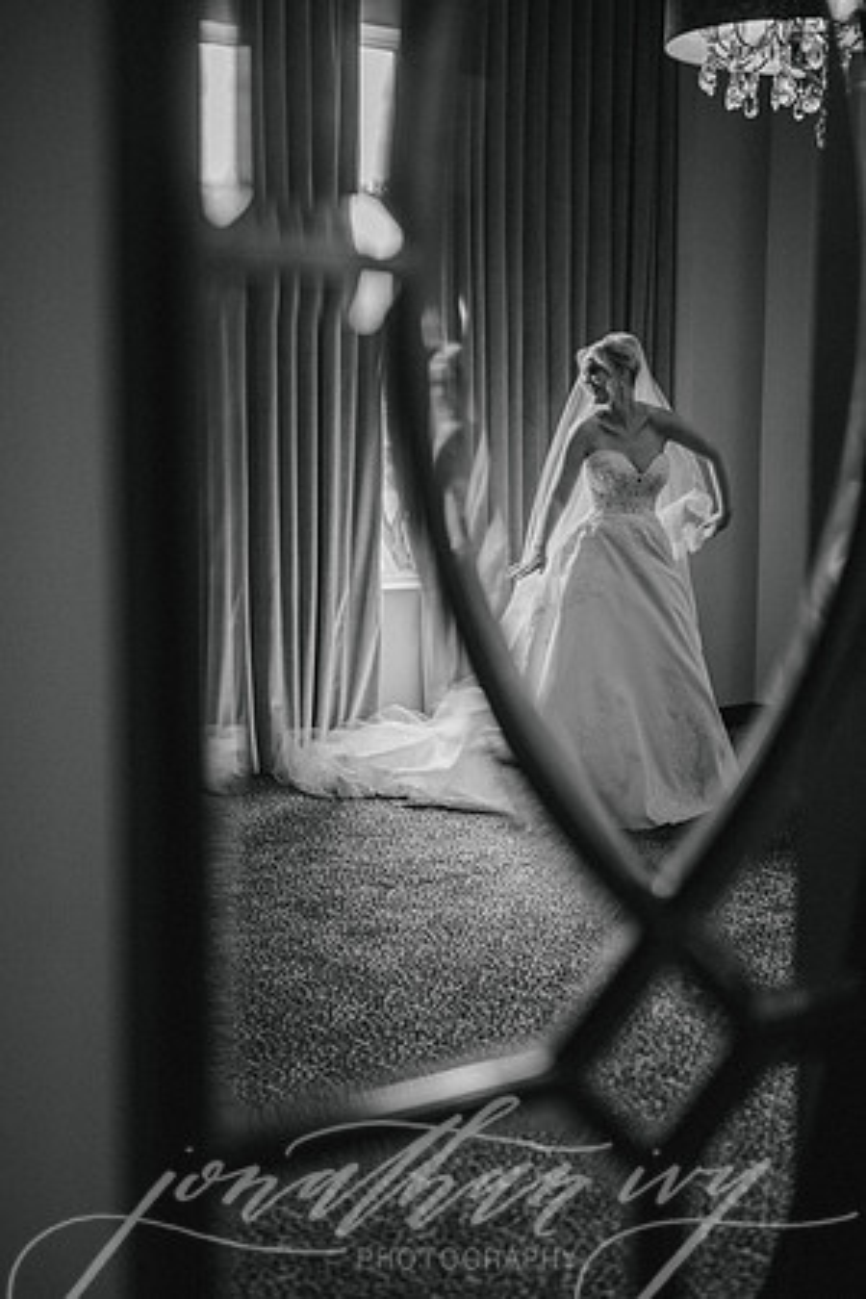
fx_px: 1804
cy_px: 650
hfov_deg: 27.0
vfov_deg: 39.6
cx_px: 433
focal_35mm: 50
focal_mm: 50
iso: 100
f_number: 2
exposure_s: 1/50
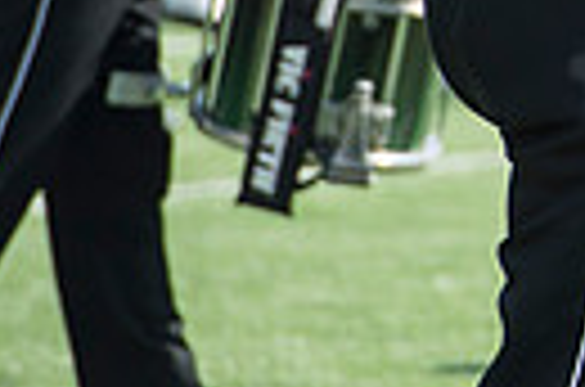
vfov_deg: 1.5
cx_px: 1220
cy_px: -364
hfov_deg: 2.3
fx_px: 14492
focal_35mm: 894
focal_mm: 200
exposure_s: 1/1000
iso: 200
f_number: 4.5
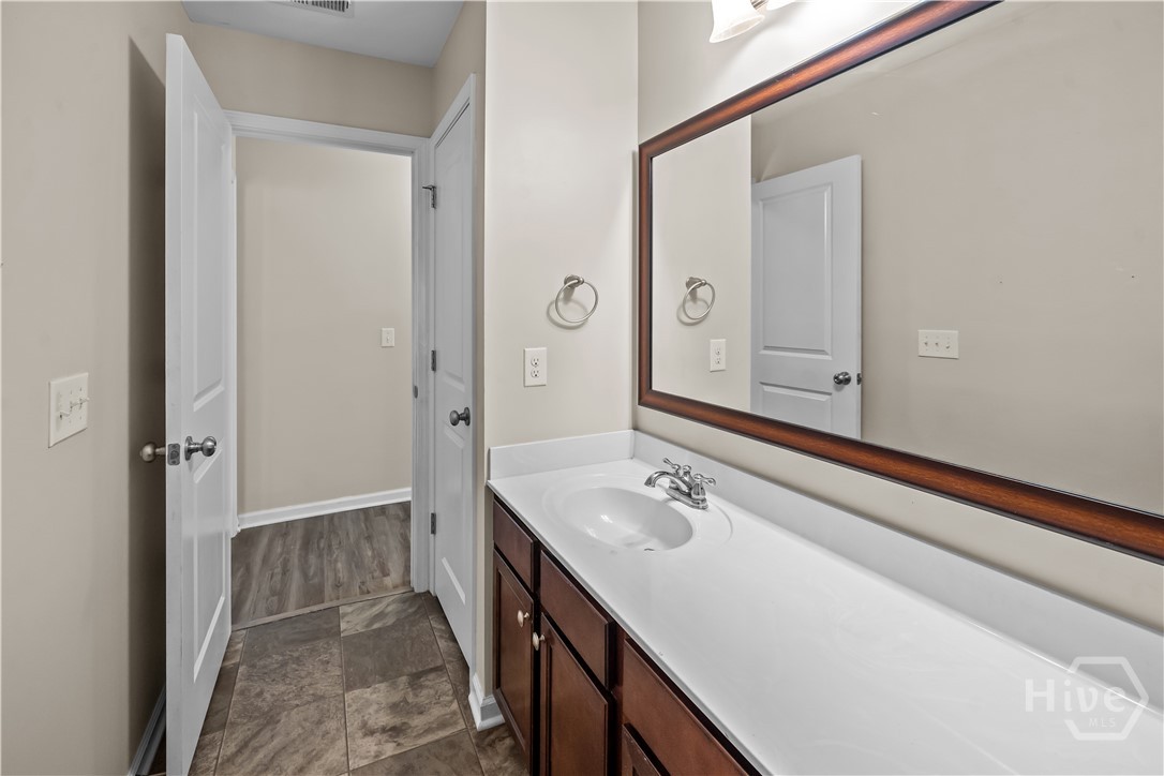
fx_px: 485
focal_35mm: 15
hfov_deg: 100.4
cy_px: 388
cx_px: 582
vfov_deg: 77.3
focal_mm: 15
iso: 4000
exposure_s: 1/30
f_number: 8
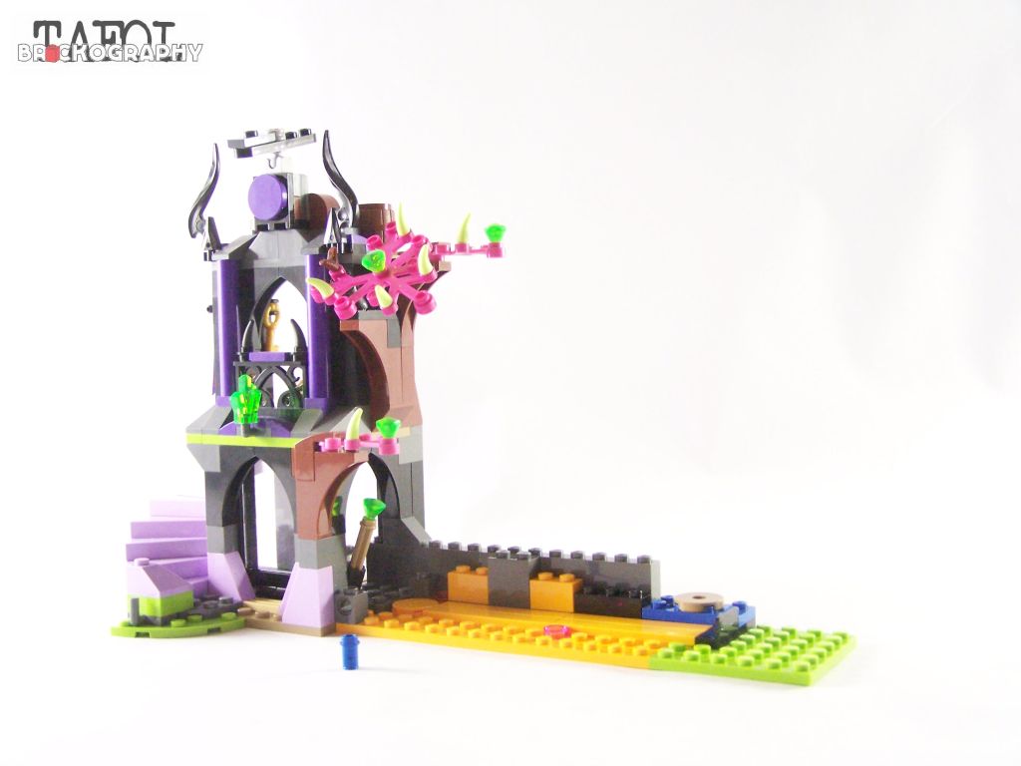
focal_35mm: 43
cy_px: 383
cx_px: 510
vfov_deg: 33.6
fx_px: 1268
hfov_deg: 43.9
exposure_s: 1/45
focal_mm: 7.1
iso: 400
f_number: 3.2
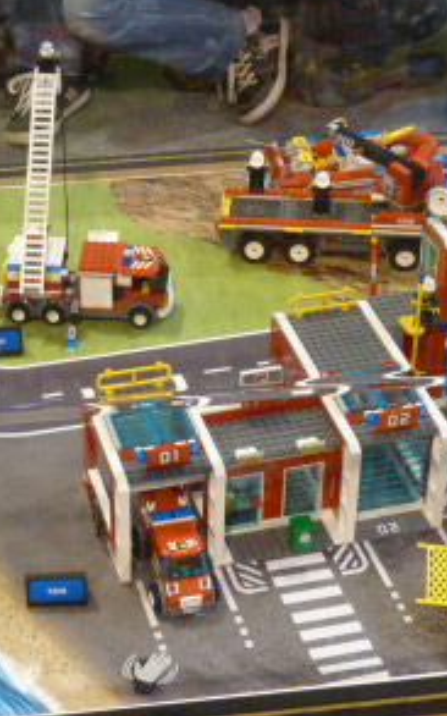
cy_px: 401
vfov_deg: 25.5
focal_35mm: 81
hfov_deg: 16.0
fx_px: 1580
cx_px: 107
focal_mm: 5.7
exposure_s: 1/25
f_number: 3.5
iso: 400
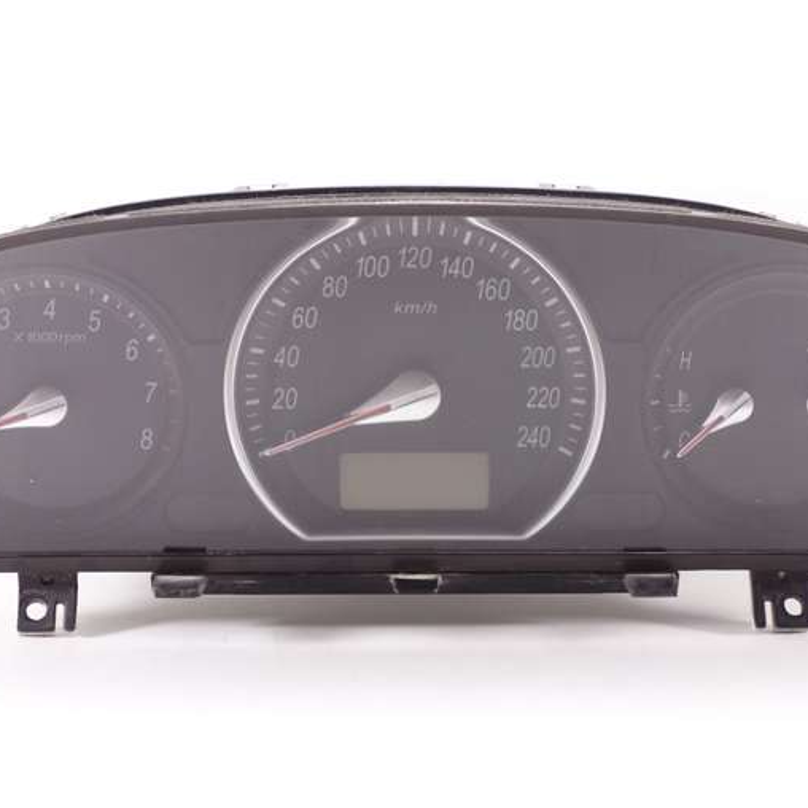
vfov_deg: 21.4
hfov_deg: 21.4
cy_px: 402
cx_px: 412
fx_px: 2139
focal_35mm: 81
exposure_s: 1/80
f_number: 3.5
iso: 640
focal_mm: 23.27
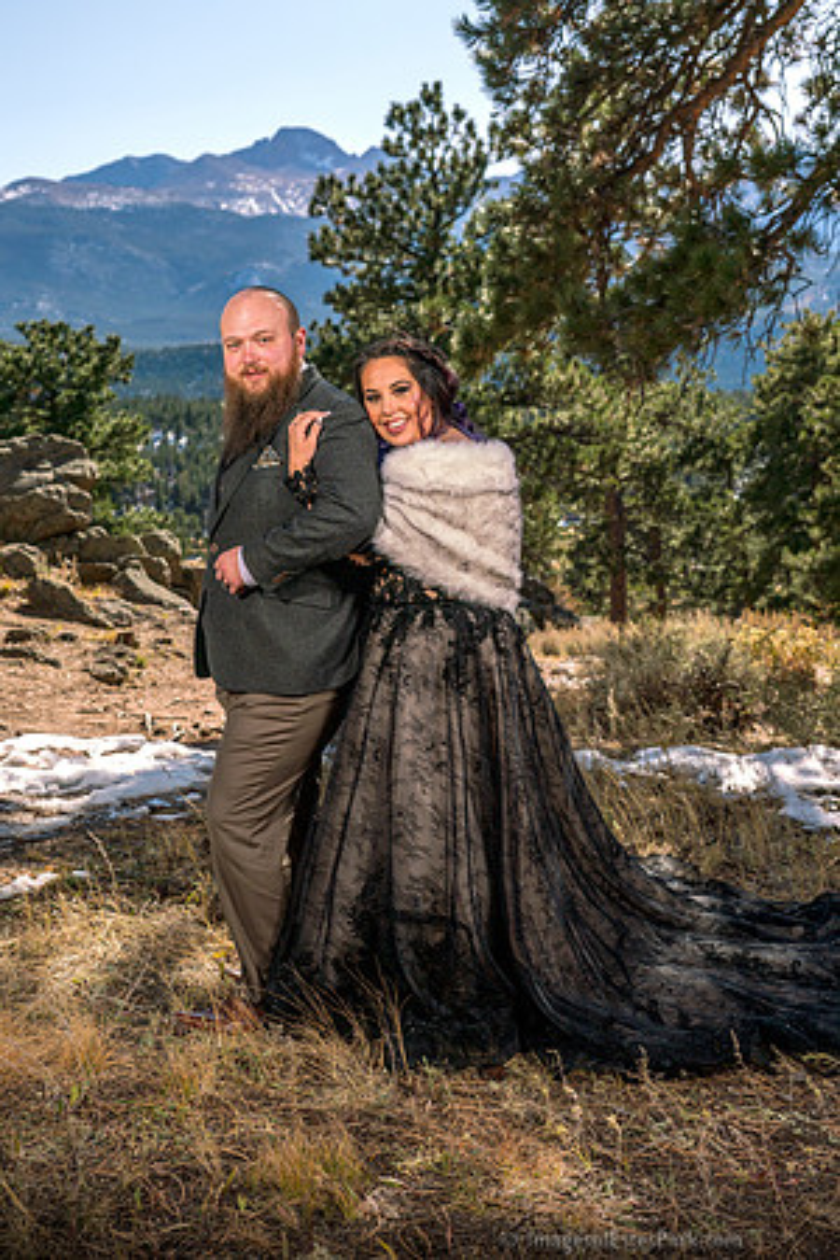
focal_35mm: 40
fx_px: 1400
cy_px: 630
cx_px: 420
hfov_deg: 33.4
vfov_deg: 48.5
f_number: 4.5
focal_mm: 40
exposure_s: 1/2500
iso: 200
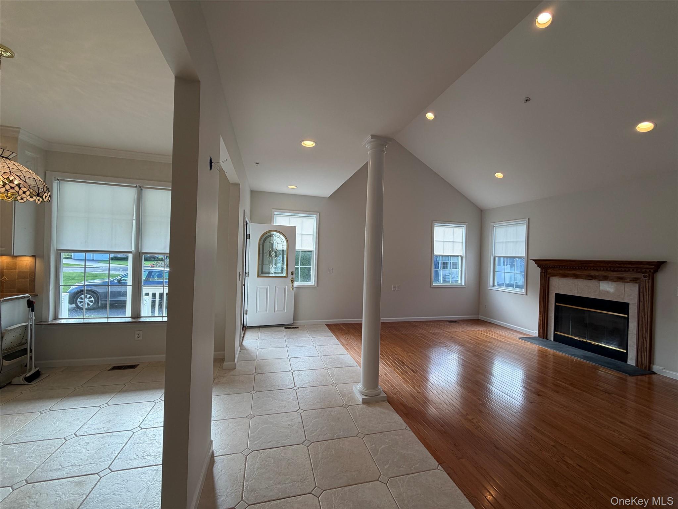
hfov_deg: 102.1
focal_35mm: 14
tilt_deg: +0.4
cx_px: 339
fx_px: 274
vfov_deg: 85.7
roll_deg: -1.7
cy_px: 254
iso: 64
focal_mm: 2.22
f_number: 2.2
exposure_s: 1/120
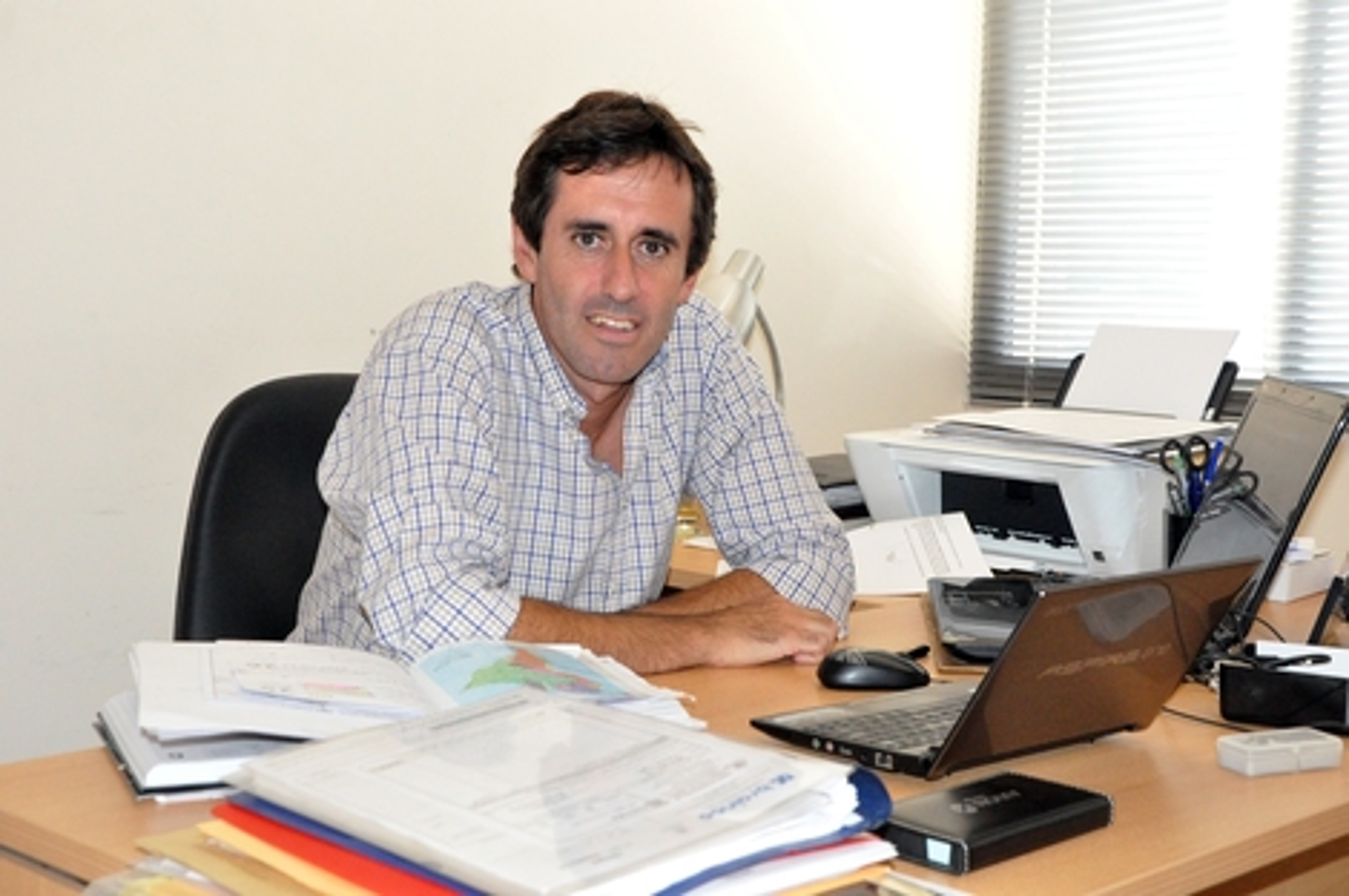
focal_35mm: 52
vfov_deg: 25.7
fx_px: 1965
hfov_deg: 37.9
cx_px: 674
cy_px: 448
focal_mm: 35
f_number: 9
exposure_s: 1/200
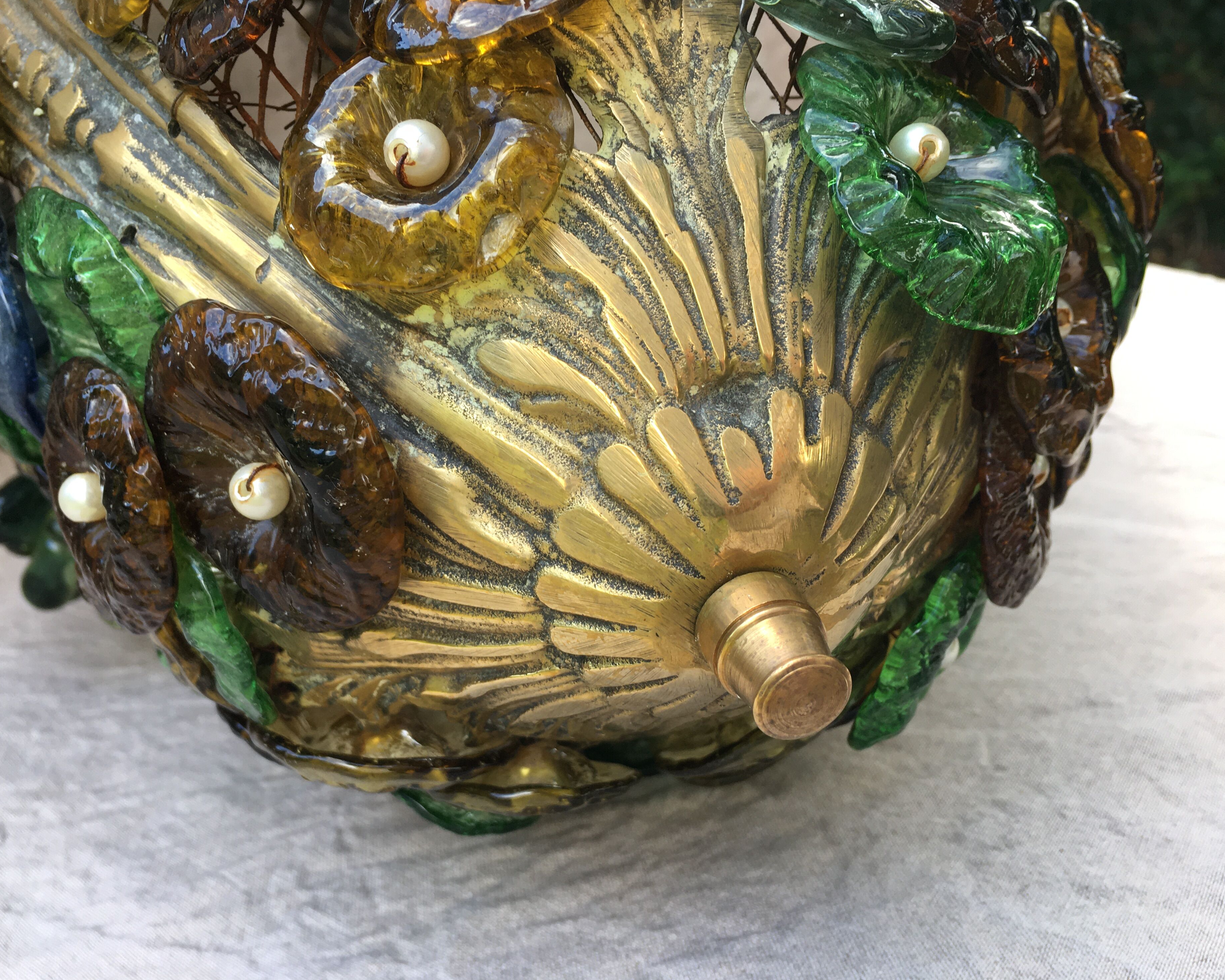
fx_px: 1124
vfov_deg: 47.1
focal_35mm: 31
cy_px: 495
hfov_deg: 57.1
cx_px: 557
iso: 40
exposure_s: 1/100
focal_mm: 4.15
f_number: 2.2
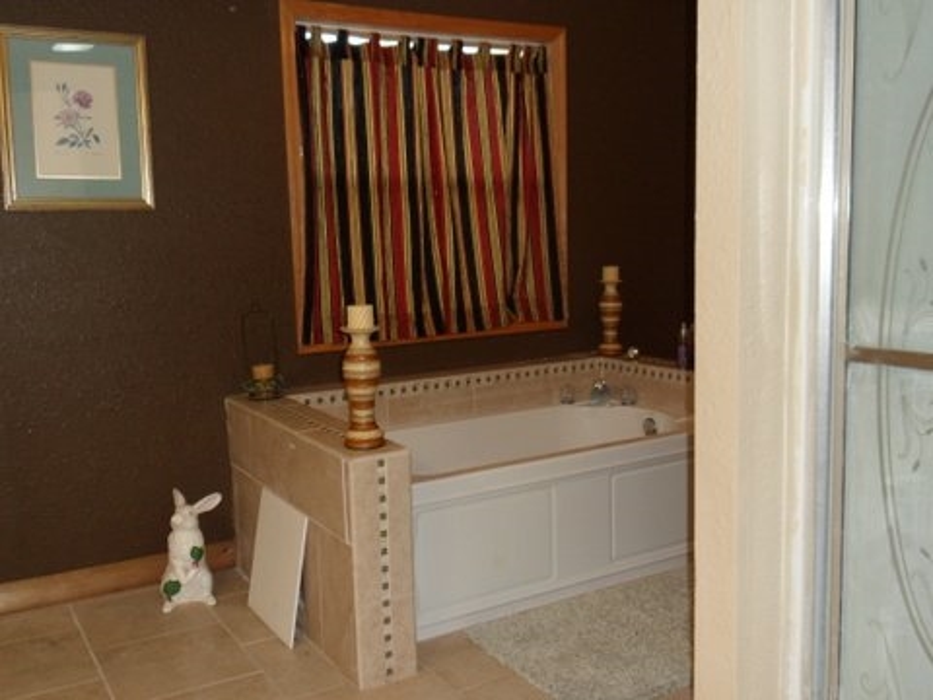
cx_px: 466
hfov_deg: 54.0
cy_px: 350
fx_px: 916
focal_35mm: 34
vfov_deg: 41.8
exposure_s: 1/30
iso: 200
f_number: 3.7
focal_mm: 5.7
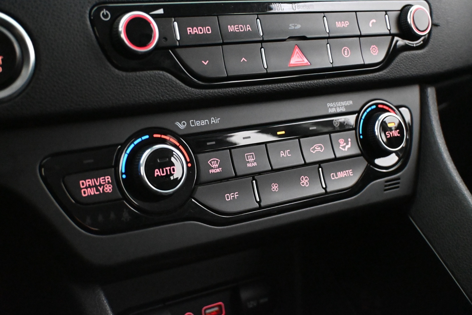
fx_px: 590
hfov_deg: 43.6
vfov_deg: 29.9
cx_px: 236
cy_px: 158
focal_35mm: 45
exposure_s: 1/50
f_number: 4.8
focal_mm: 30
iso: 12800
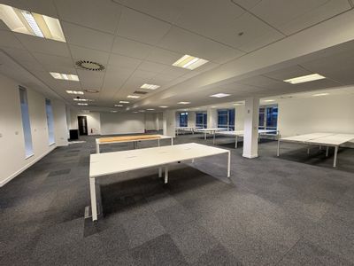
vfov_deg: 85.7
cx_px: 177
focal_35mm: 14
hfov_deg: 102.1
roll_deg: +0.5
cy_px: 133
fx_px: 143
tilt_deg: -5.1
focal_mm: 2.22
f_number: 2.2
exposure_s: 1/50
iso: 125
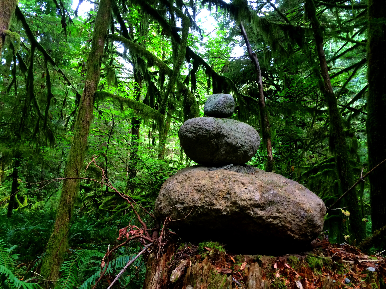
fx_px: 335
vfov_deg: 46.8
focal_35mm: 30
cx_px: 193
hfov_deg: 60.0
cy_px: 144
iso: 50
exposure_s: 1/30
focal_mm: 4.12
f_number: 2.2
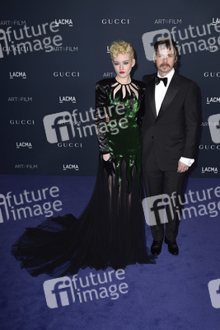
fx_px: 311
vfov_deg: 55.8
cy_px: 165
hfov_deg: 38.9
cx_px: 110
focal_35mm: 34
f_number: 6.3
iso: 500
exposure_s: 1/250
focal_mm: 34
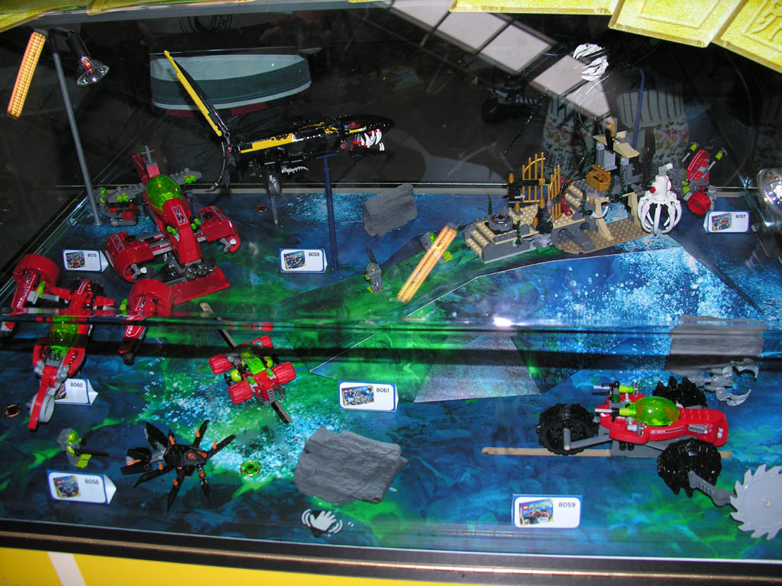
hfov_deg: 52.6
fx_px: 791
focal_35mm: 35
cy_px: 293
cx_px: 391
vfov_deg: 40.7
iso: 50
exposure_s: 1/60.1
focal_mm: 8.9
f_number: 2.8
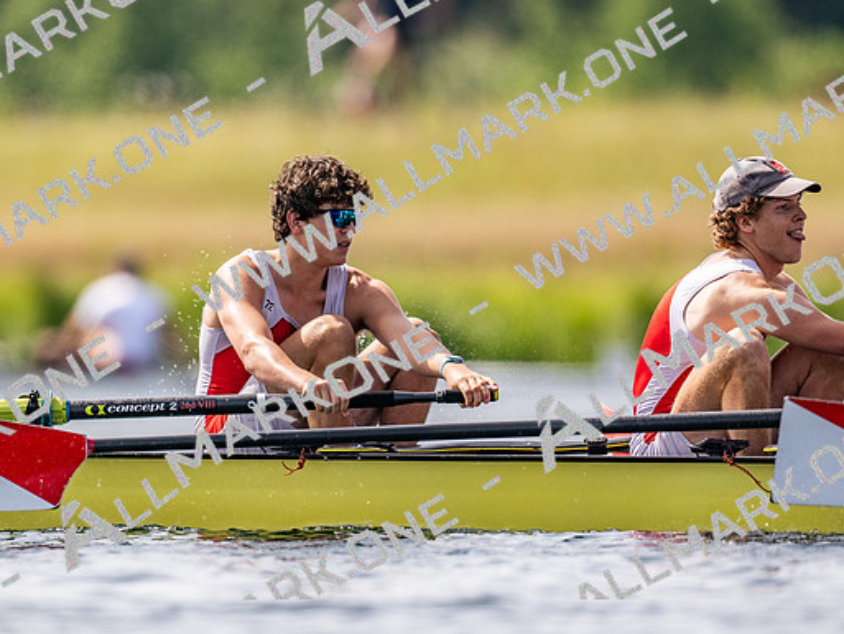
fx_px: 23875
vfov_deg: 1.5
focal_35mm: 979
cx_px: 395
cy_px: 317
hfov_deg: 2.0
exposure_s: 1/2500
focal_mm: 600
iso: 180
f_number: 4
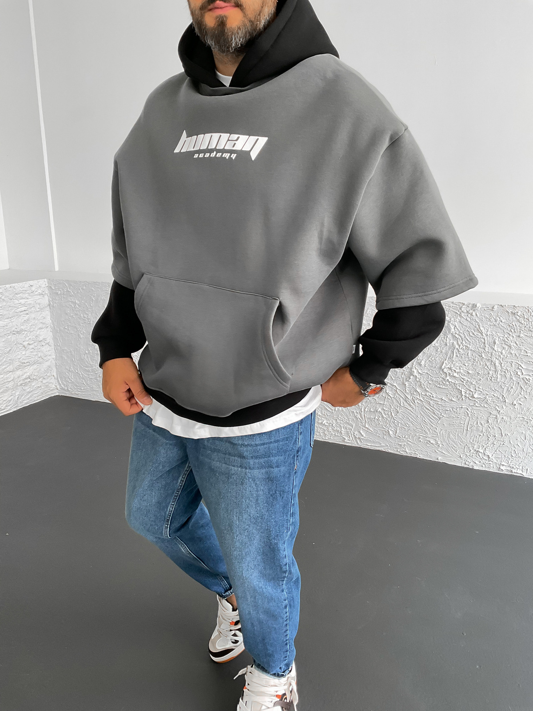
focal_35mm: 29
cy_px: 356
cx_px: 266
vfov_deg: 61.7
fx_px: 595
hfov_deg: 48.2
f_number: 1.8
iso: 40
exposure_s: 1/120
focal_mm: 3
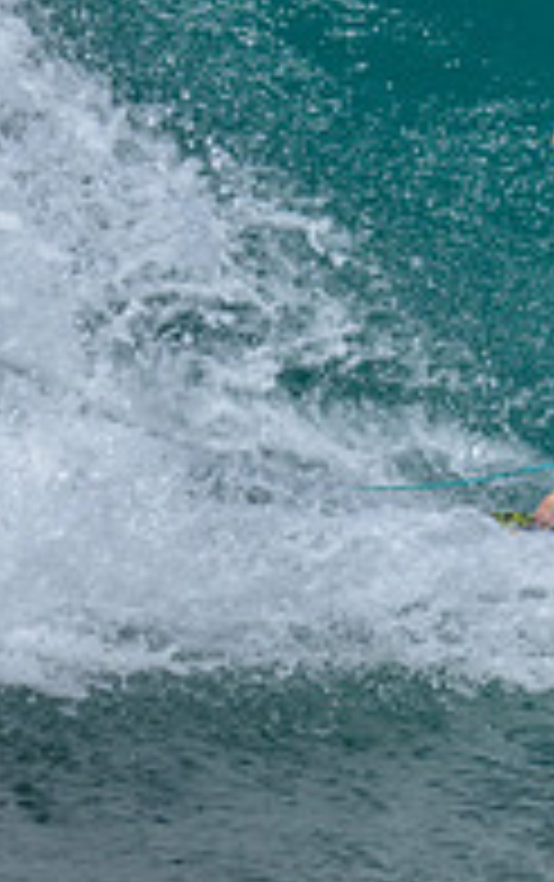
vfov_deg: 0.6
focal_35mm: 3298
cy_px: 16
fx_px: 79438
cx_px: 1354
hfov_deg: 0.4
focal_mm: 800
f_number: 6.3
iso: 280
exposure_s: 1/2500
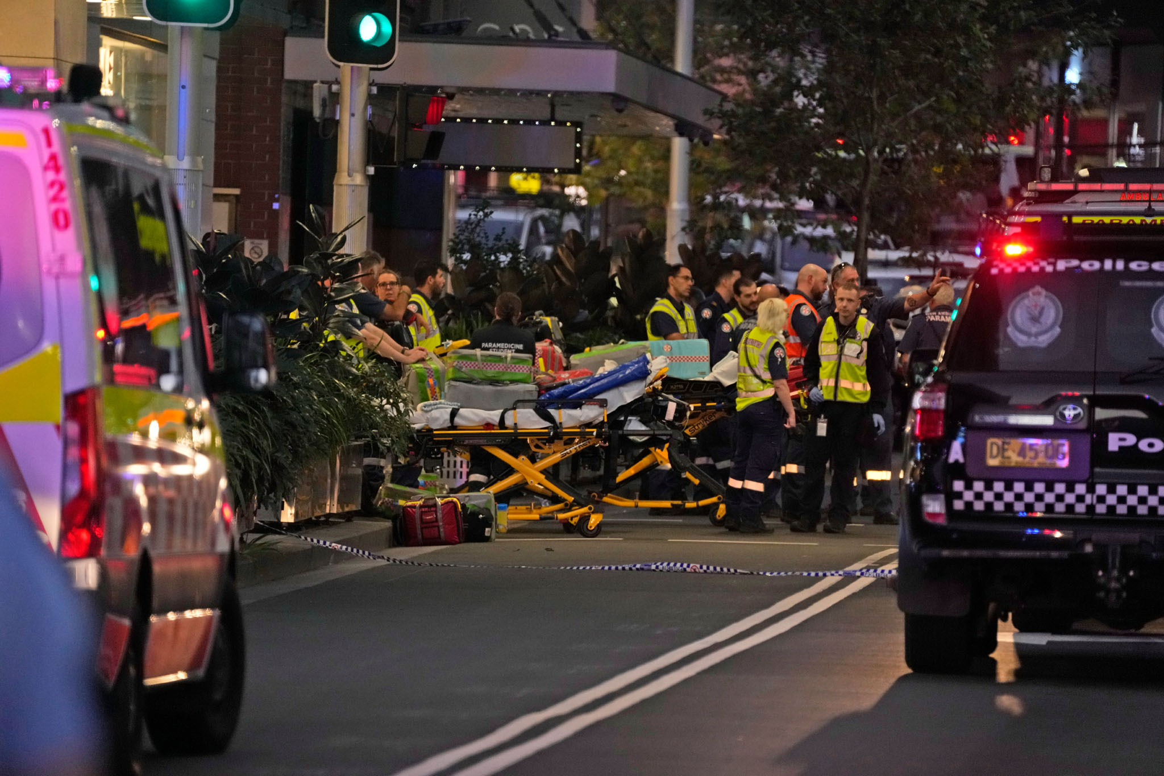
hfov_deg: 5.2
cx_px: 582
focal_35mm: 400
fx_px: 12931
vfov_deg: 3.4
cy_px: 388
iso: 4000
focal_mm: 400
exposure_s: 1/200
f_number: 5.6
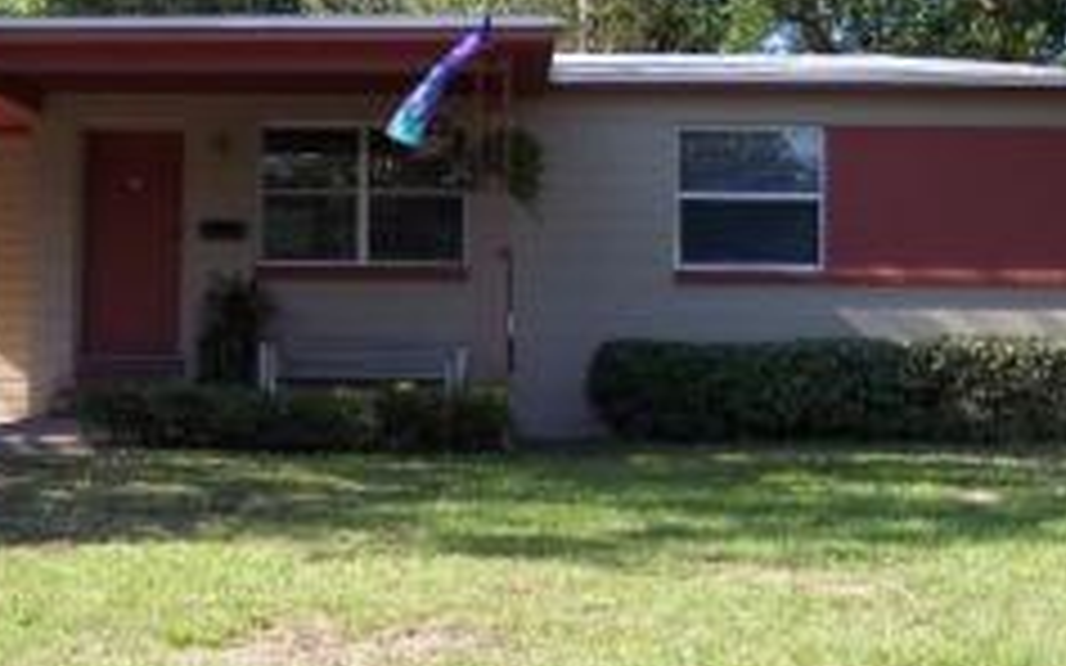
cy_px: 268
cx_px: 436
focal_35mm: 76
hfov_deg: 27.1
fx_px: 2207
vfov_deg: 17.1
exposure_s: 1/700
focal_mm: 8
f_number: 2.8
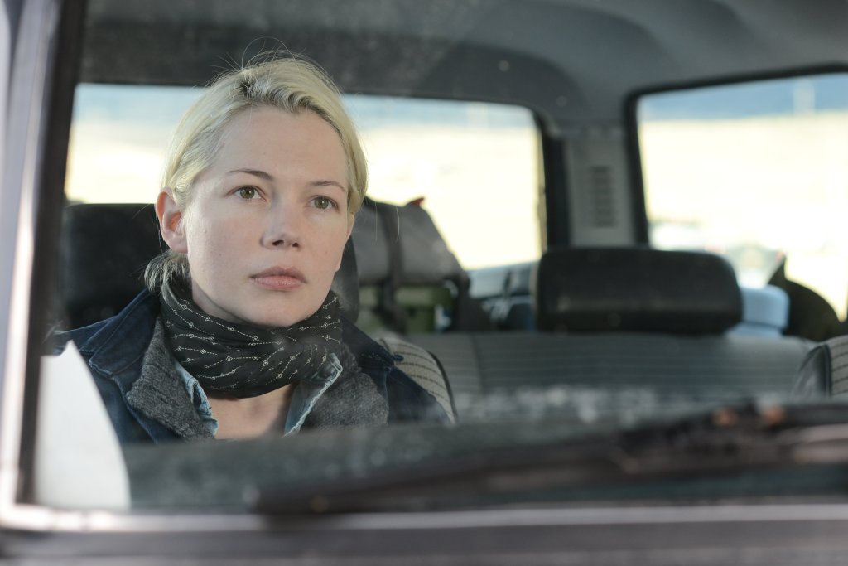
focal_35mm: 105
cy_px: 283
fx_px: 2474
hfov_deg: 19.5
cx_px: 424
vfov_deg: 13.0
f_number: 5.6
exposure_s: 1/90
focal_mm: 105
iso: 800
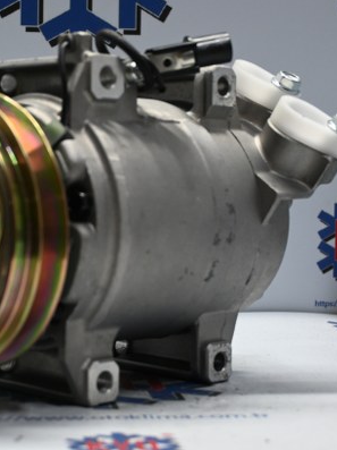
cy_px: 224
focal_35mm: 81
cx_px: 84
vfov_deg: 24.2
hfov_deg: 18.1
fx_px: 1050
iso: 900
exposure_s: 1/60
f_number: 5.3
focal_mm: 37
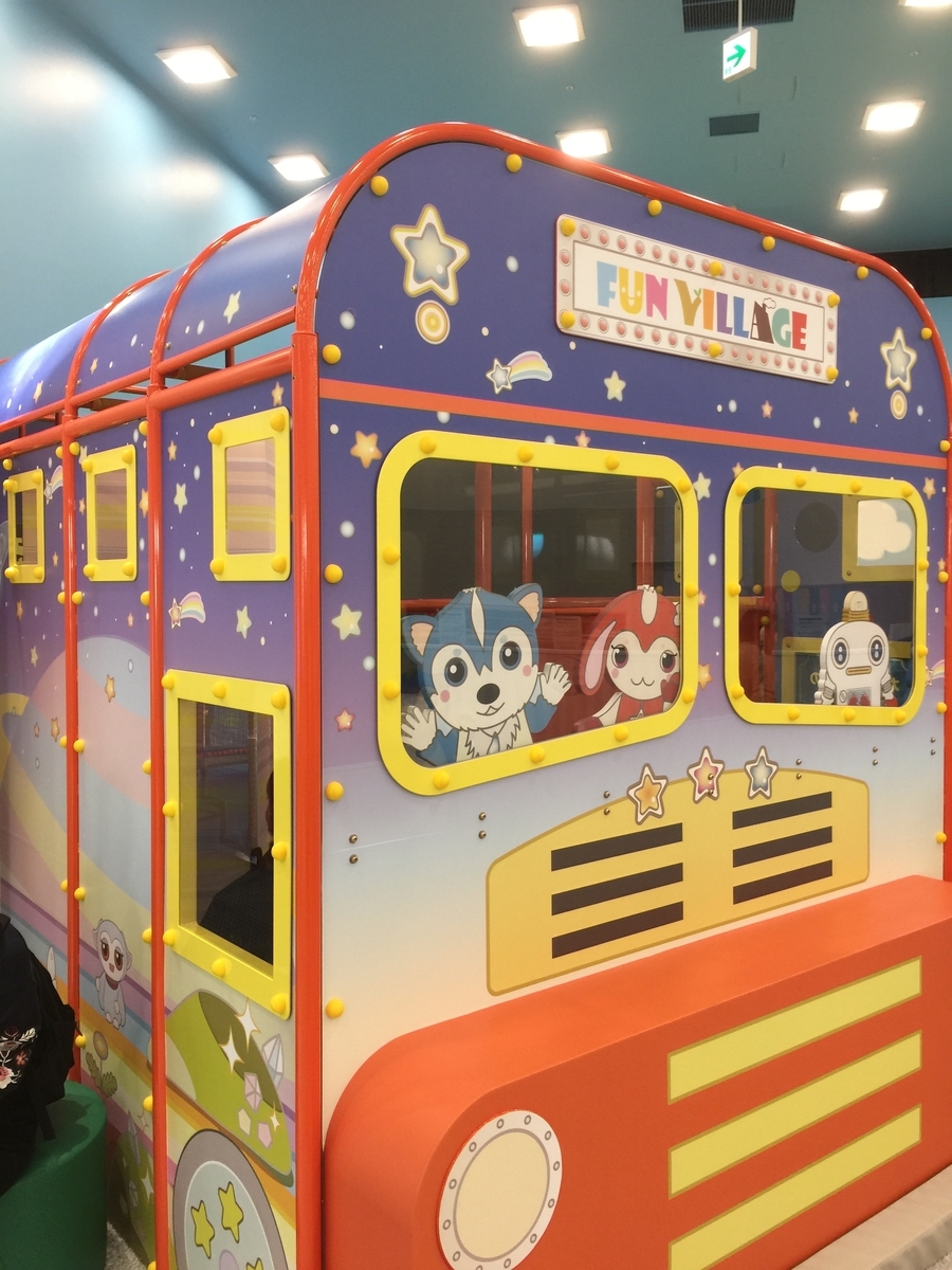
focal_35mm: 29
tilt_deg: -2.0
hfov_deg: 48.2
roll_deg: -0.8
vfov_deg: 61.7
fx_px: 1063
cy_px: 635
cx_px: 476
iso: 32
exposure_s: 1/30
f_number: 2.2
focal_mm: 4.15
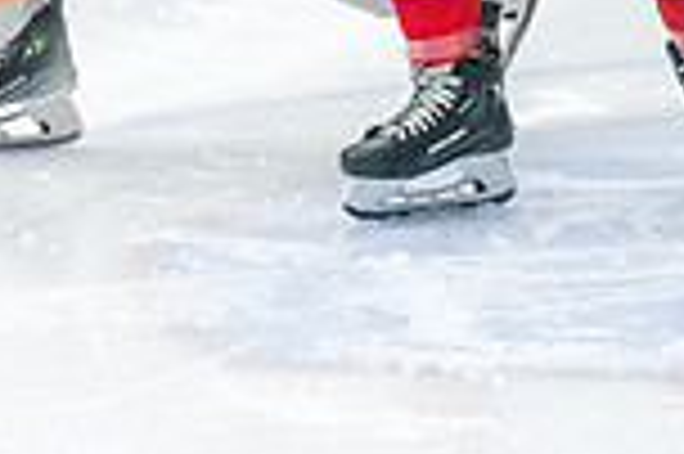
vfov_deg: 3.5
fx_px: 7307
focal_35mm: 385
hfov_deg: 5.3
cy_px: -336
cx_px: 1056
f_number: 2.8
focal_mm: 85
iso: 3200
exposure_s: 1/800
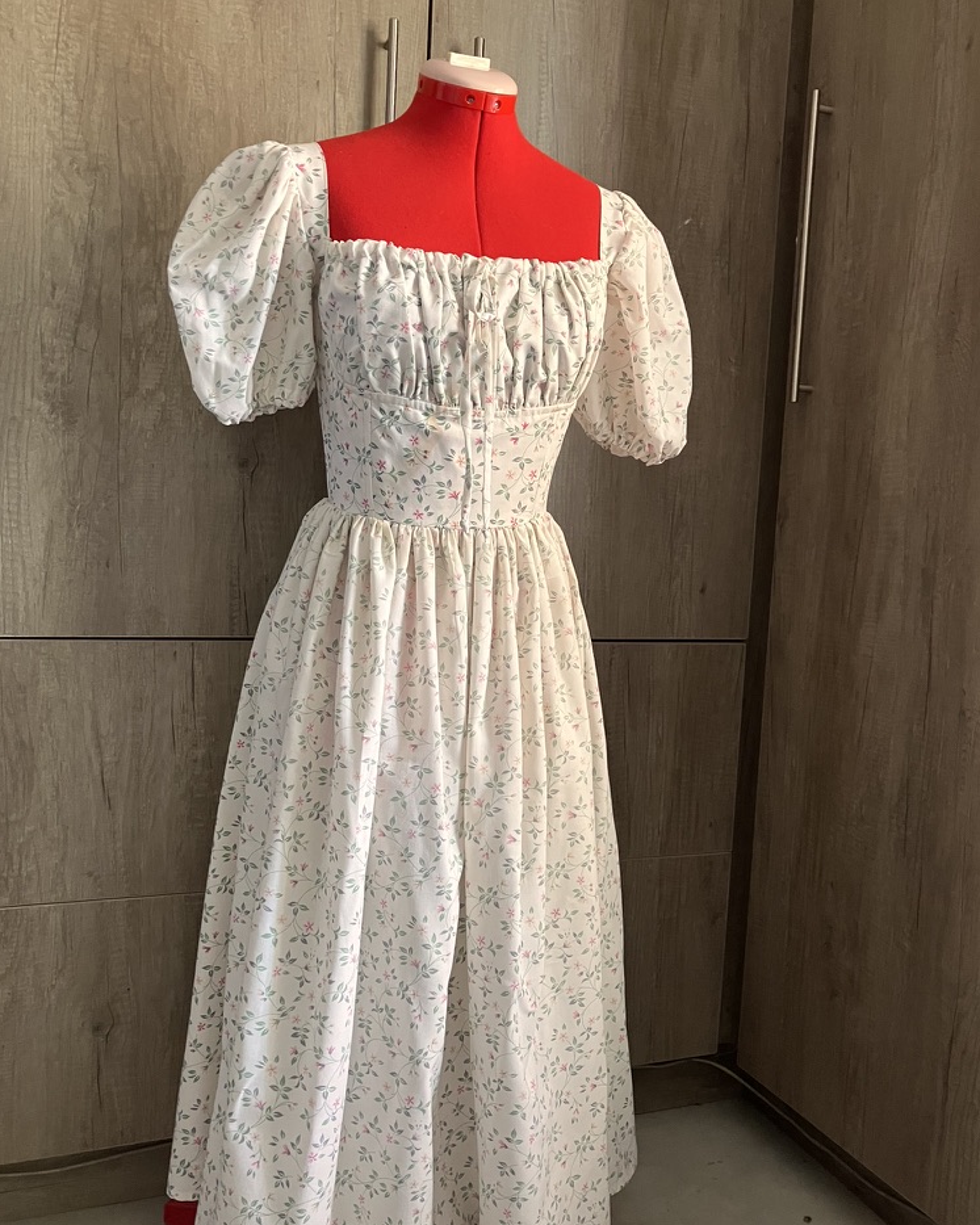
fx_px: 1088
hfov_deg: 48.5
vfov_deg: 58.8
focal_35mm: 30
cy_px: 628
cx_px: 489
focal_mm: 3.99
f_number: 1.8
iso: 200
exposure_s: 1/60
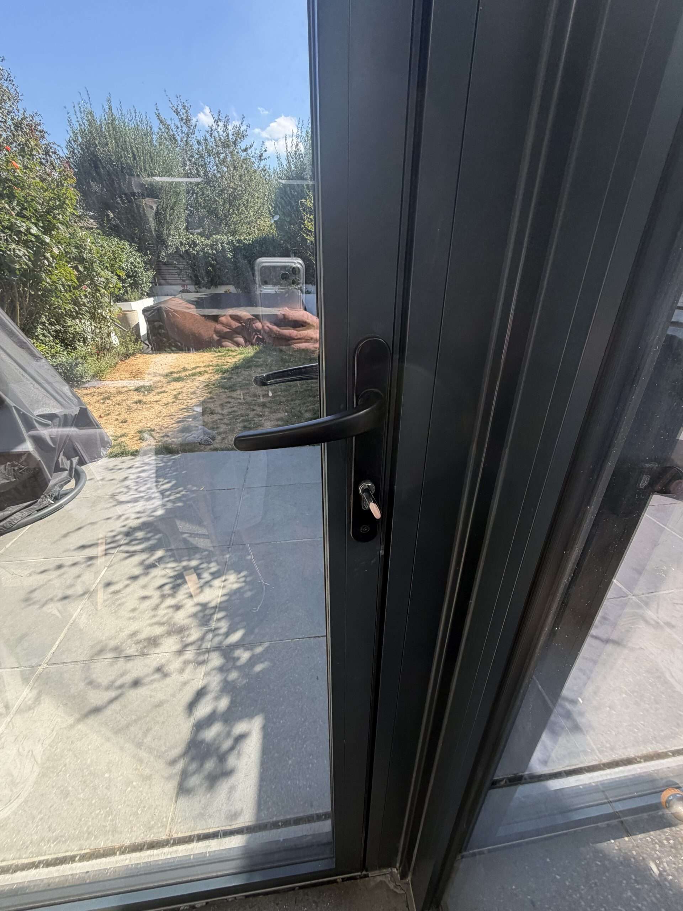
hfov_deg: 85.7
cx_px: 342
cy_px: 456
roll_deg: -0.6
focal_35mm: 14
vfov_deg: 102.1
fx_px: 368
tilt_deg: -26.9
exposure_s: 1/451
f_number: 2.2
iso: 64
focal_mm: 2.22
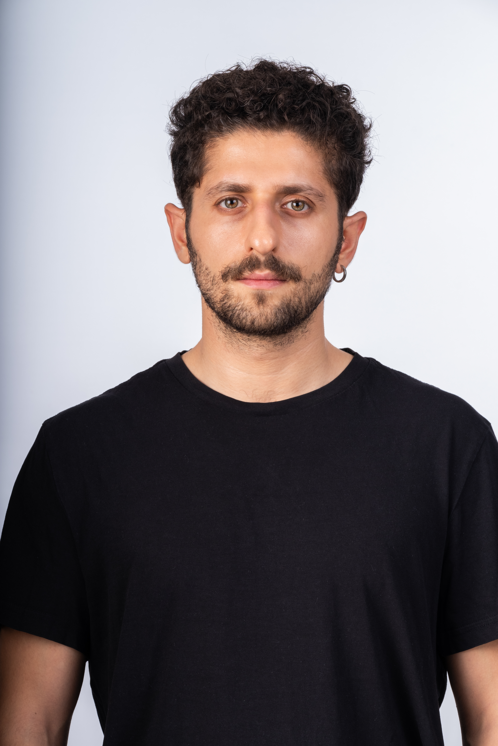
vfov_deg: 13.4
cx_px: 249
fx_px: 3175
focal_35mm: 153
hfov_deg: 9.0
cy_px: 373
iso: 200
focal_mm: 102.2
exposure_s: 1/125
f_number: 10
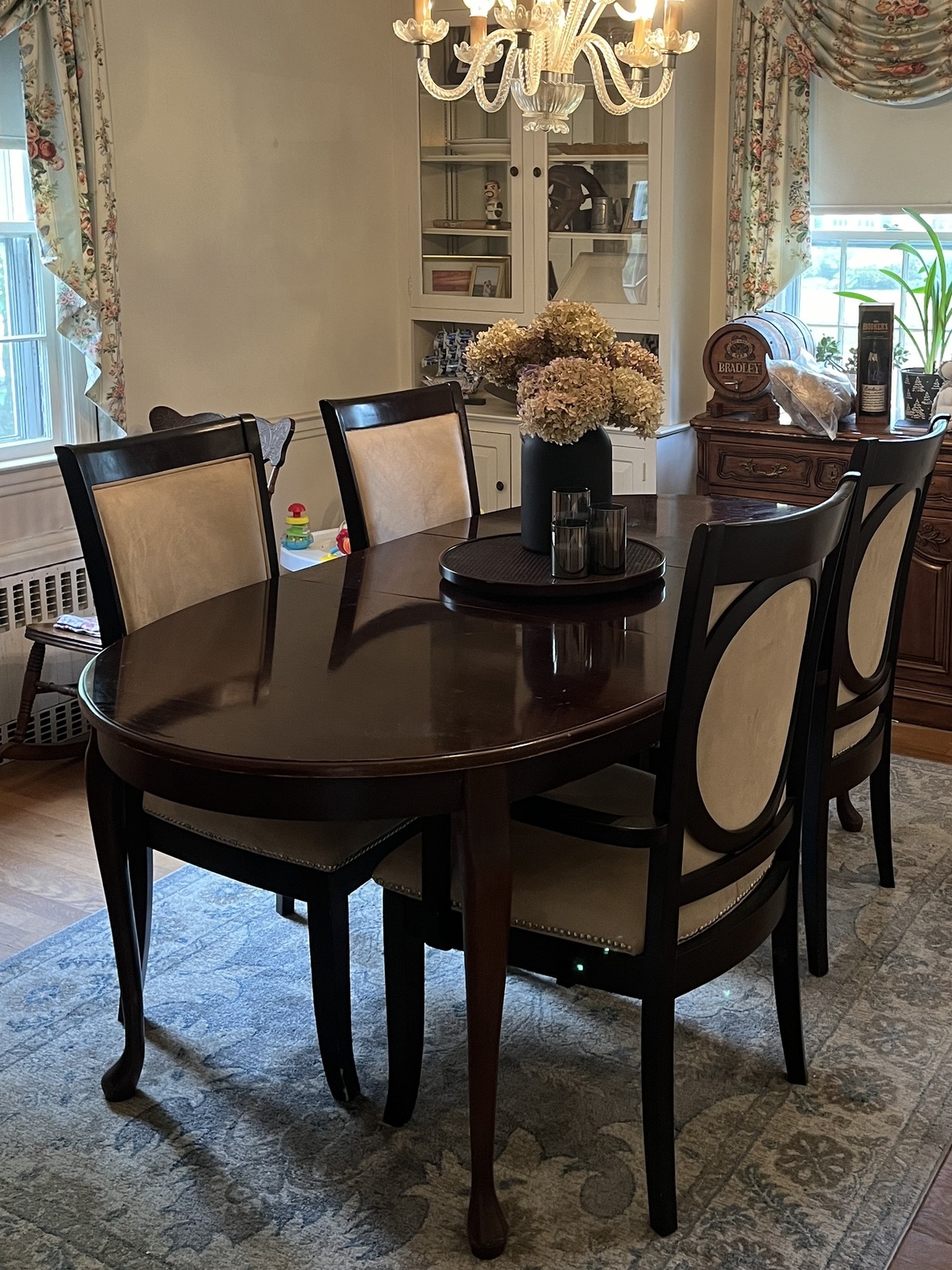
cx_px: 615
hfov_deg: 37.4
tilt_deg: -9.9
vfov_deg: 48.5
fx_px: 1393
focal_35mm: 38
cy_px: 467
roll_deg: -0.5
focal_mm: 5.1
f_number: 1.6
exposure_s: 1/60
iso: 200
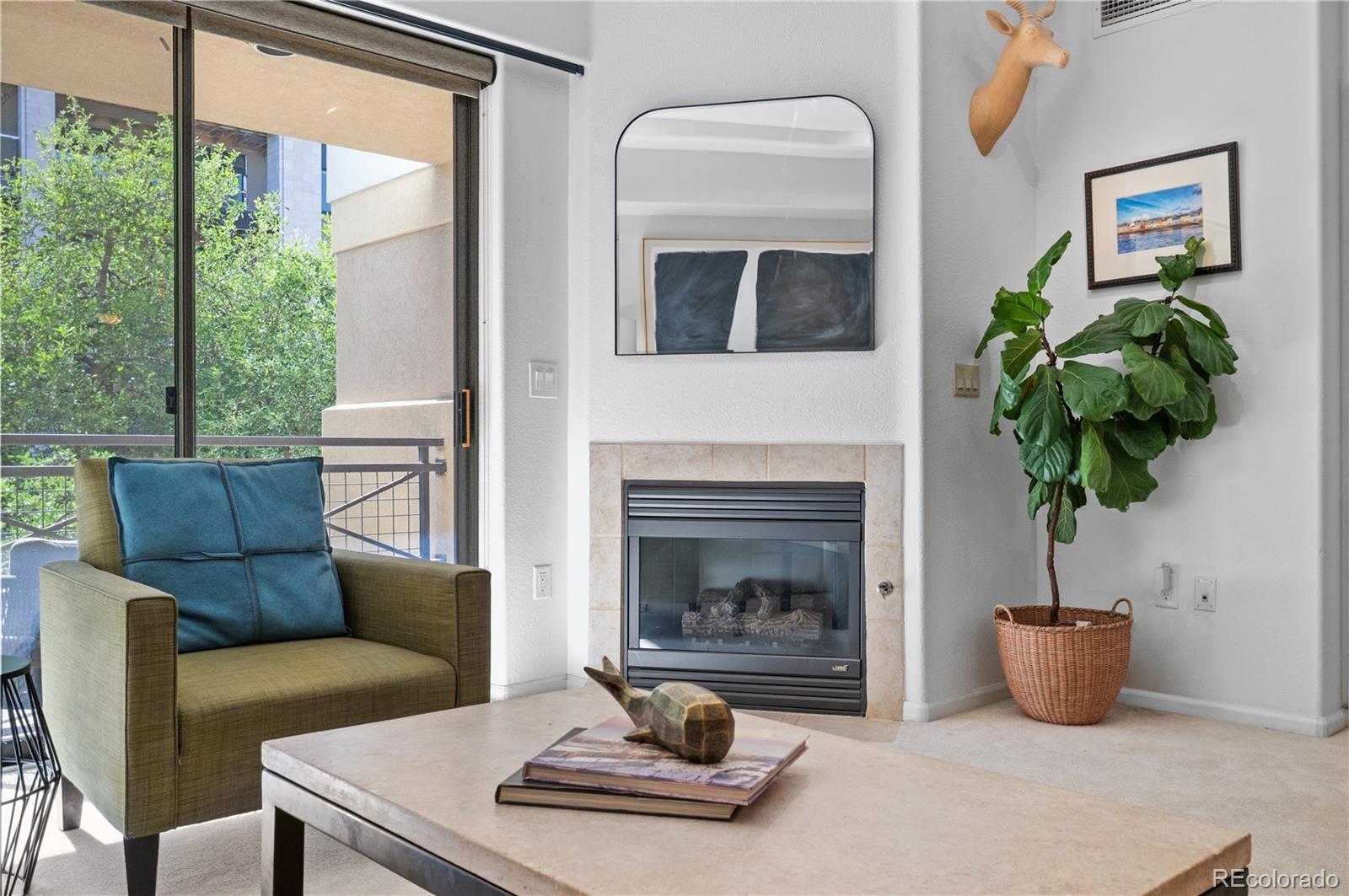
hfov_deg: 63.7
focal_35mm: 29
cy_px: 448
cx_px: 674
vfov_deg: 44.9
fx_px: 1085
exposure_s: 1/50
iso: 1250
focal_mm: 29
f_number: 8
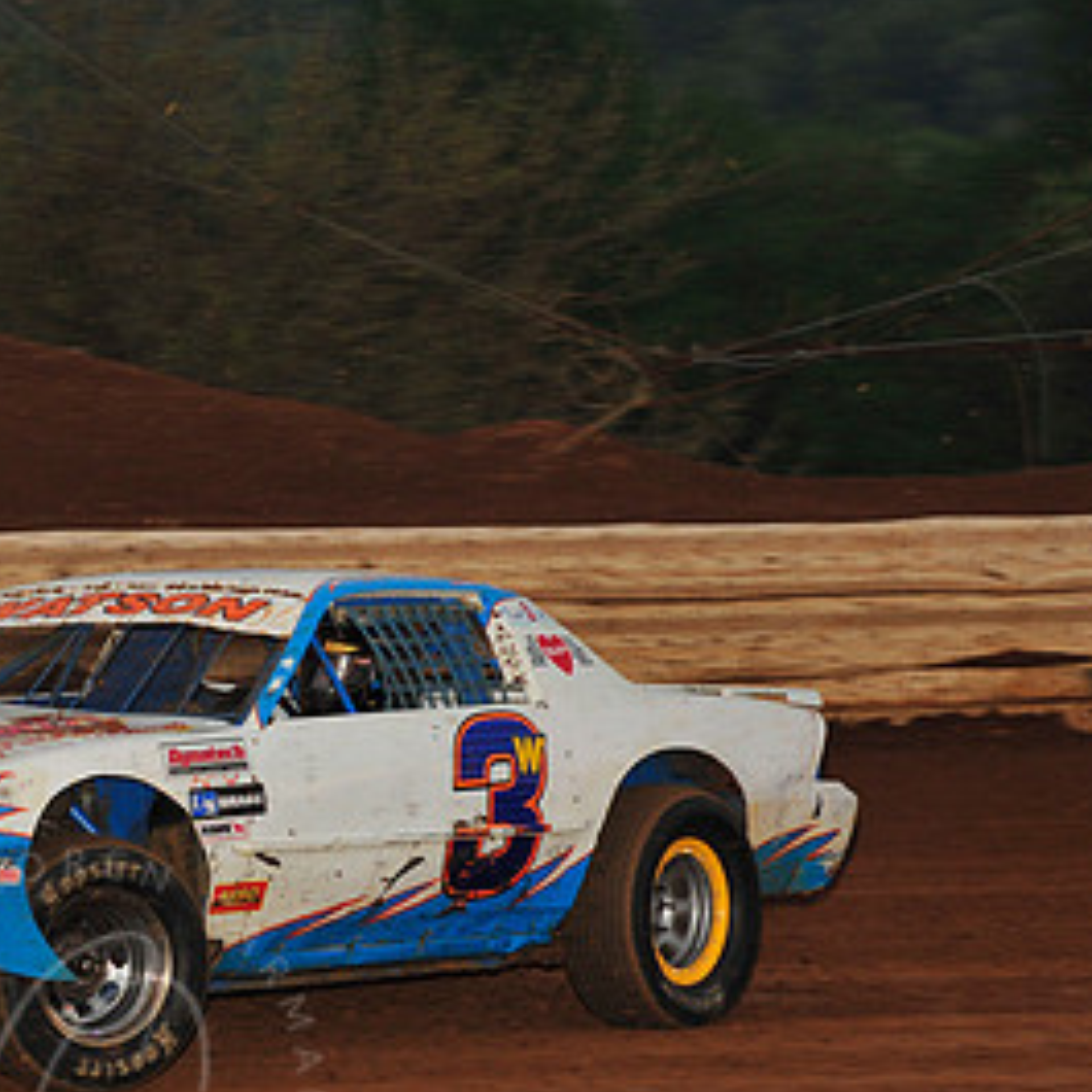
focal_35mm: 270
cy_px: 717
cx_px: 74
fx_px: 9636
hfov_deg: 6.5
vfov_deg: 6.5
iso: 800
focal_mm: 145
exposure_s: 1/320
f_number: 7.1
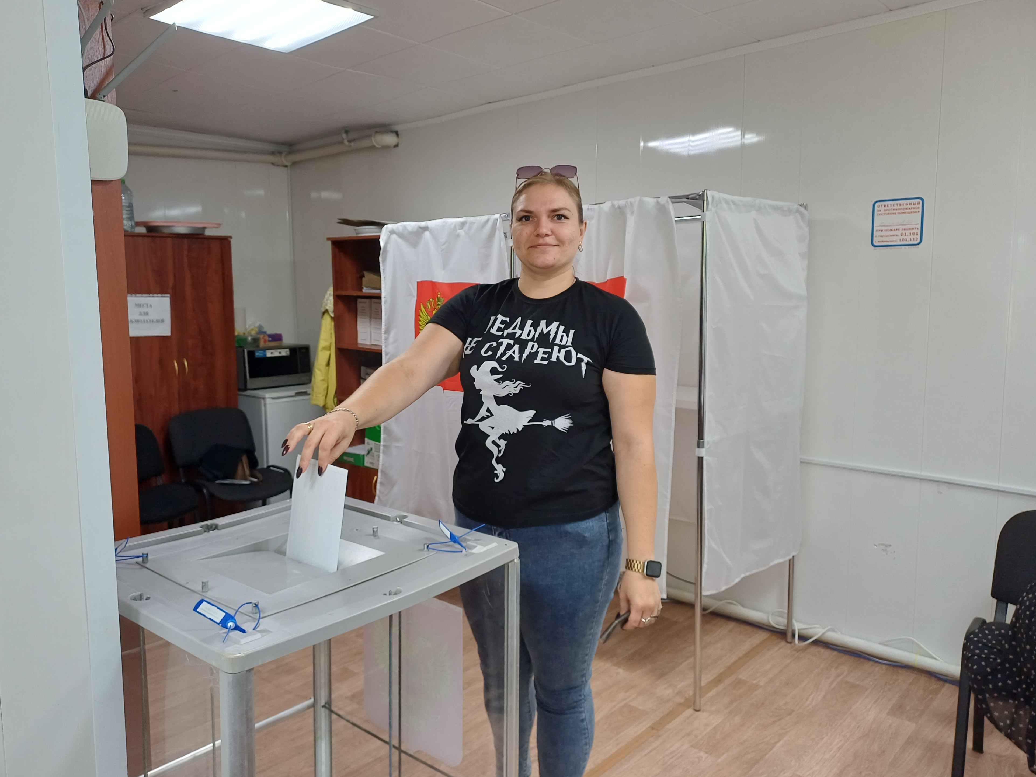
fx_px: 778
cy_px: 391
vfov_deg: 53.1
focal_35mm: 26
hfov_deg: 67.3
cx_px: 504
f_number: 1.8
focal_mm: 4.65
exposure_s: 1/50
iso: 160
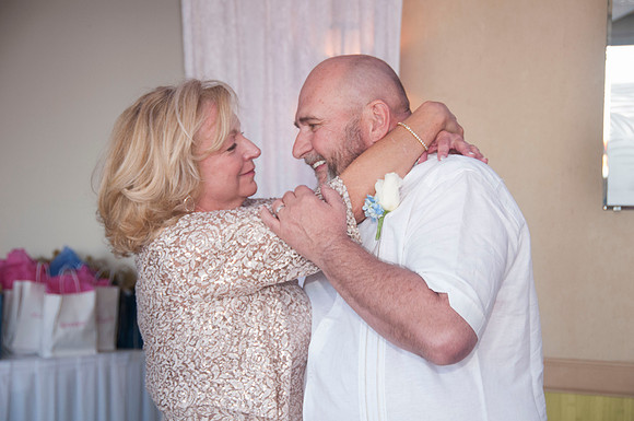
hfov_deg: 22.7
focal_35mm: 90
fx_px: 1583
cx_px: 317
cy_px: 210
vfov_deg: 15.1
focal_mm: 60
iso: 400
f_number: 5.6
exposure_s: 1/60
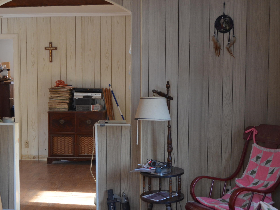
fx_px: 516
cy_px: 119
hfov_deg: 30.4
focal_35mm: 64
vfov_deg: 23.0
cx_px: 131
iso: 800
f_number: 4.5
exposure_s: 1/30
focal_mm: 29
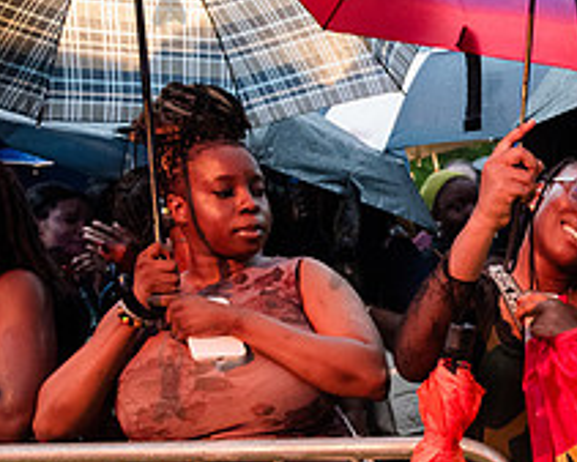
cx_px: 697
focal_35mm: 62
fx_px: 1059
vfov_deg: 24.2
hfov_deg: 26.9
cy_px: 373
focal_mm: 24
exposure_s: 1/160
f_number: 3.2
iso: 4000
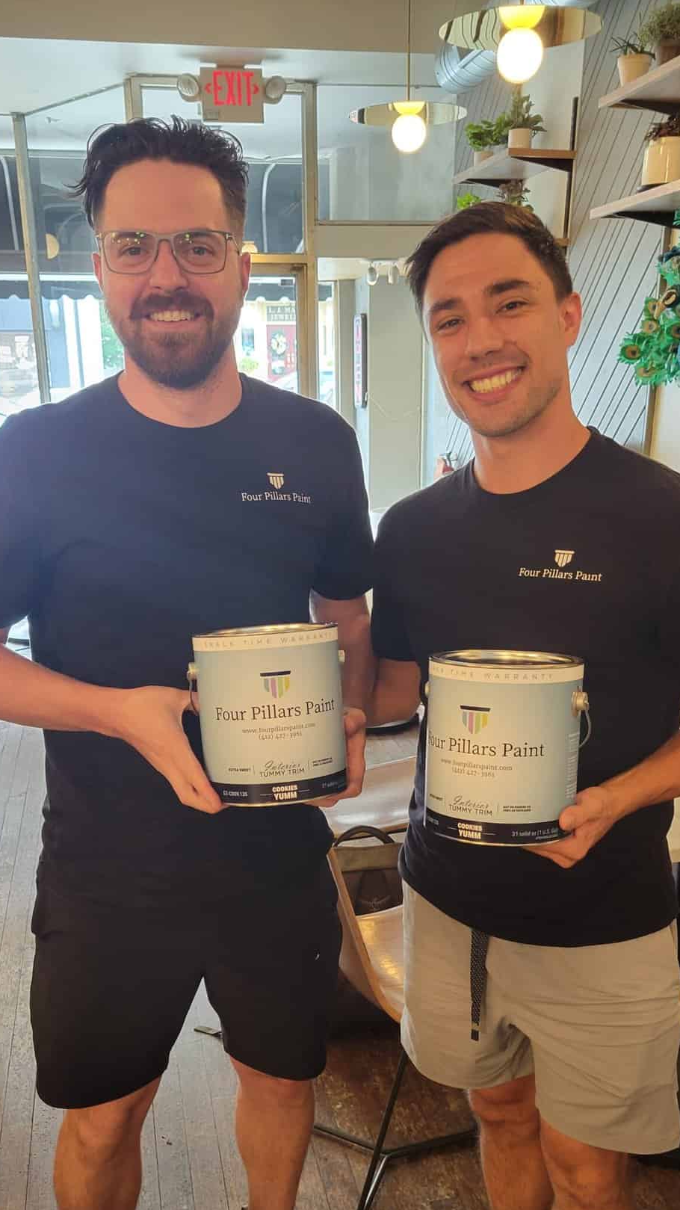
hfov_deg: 33.7
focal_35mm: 35
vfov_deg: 56.1
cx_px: 336
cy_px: 746
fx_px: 1123
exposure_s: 1/40
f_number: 1.8
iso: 200
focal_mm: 5.4
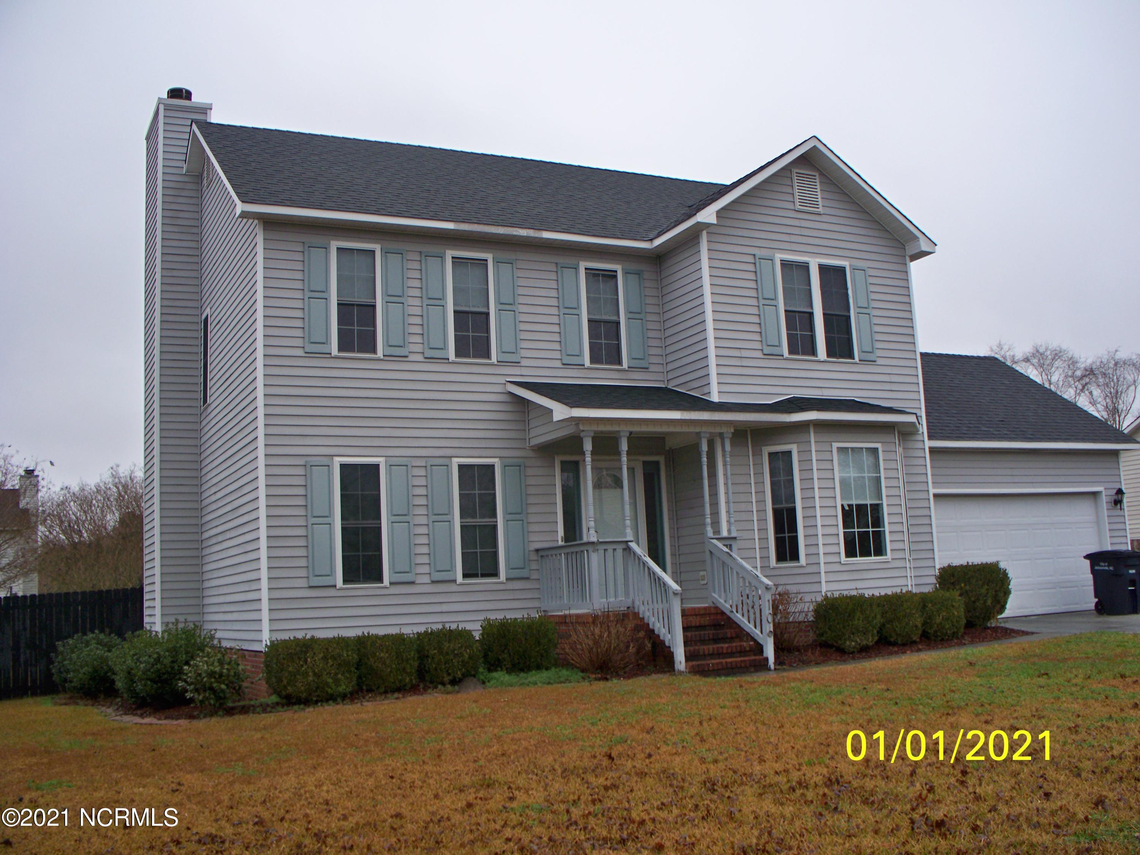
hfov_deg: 52.6
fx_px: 1153
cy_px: 428
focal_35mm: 35
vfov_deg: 40.7
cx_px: 570
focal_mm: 7.54
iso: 100
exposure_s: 1/250
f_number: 2.8
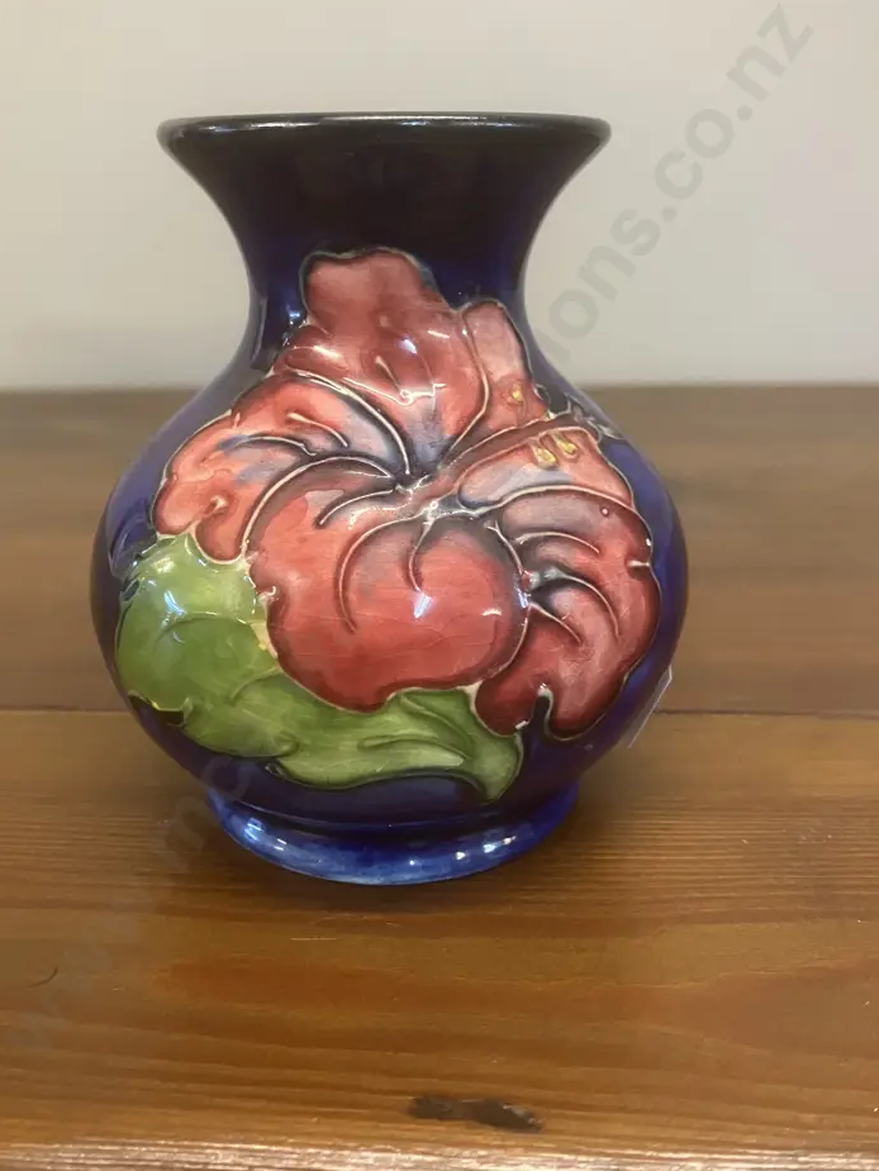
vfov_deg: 58.3
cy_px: 535
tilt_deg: -18.1
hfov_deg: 45.4
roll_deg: +1.8
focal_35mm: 31
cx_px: 407
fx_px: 1049
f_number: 1.8
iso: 320
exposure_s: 1/50
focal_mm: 3.99
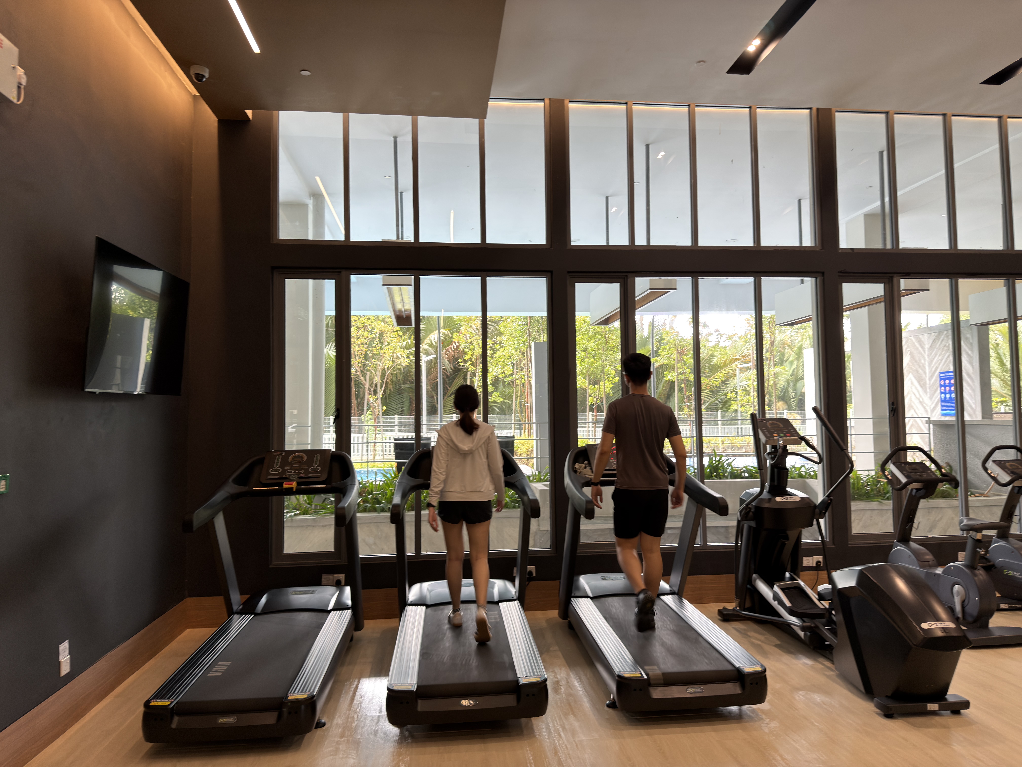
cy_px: 384
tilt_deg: +4.0
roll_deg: +1.6
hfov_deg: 71.6
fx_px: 709
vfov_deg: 56.8
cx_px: 511
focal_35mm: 24
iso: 64
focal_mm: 6.76
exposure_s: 1/50
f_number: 1.78
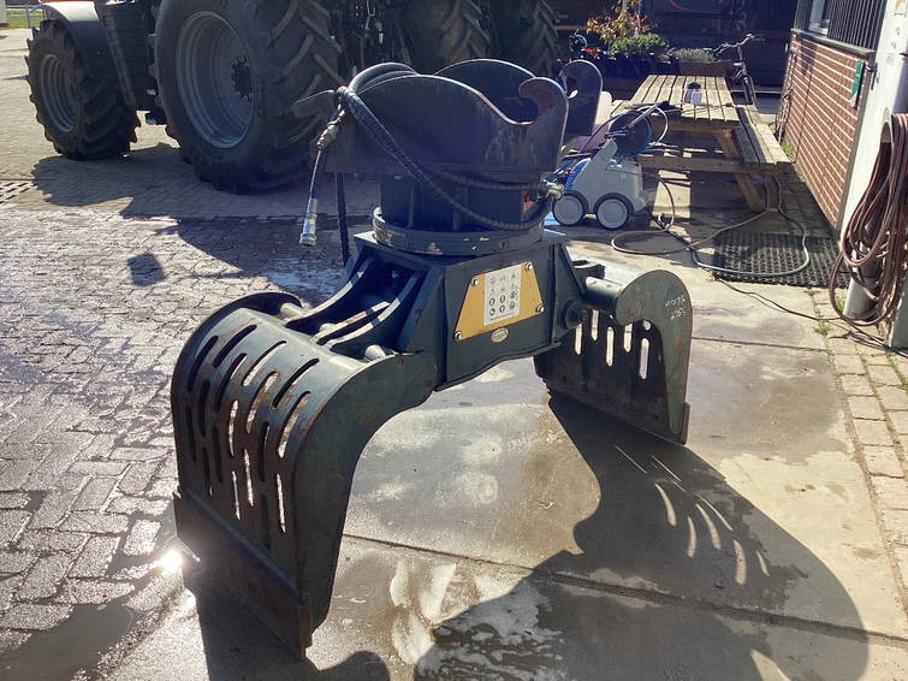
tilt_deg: -22.7
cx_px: 454
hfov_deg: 58.4
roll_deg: -0.3
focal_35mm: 31
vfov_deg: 45.4
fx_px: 813
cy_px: 340
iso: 25
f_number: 2.4
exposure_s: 1/1181
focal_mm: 3.3
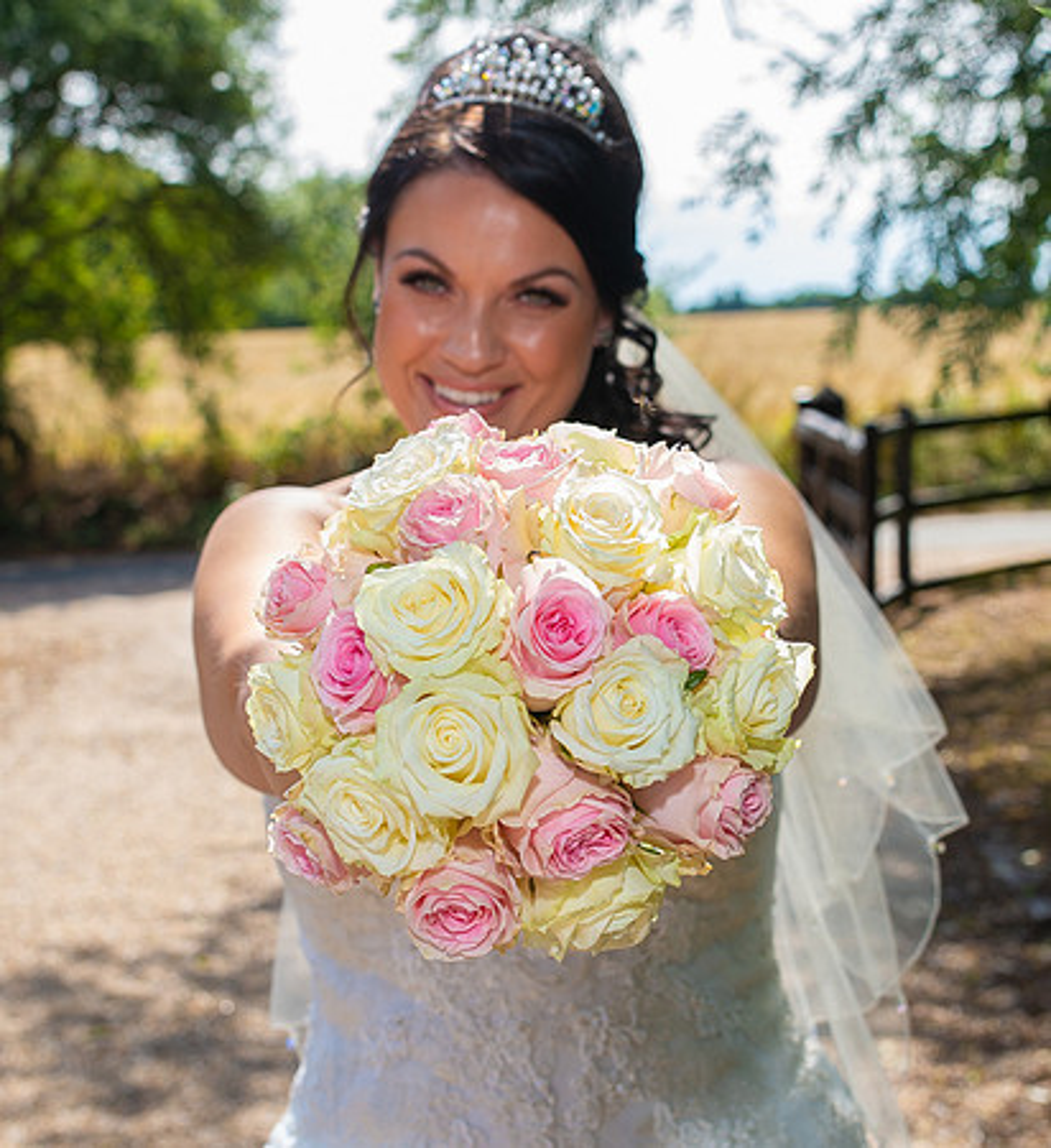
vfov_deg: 26.5
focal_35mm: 68
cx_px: 601
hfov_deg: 24.3
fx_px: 2435
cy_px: 576
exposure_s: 1/250
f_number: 5.6
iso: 100
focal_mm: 35
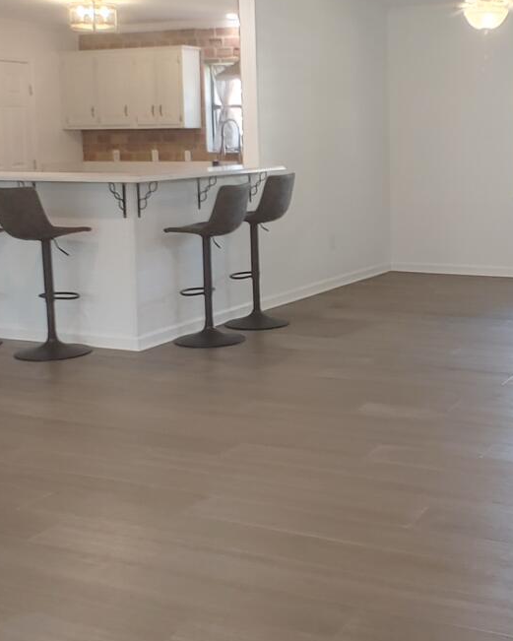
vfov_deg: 34.6
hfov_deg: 27.6
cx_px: 396
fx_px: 1025
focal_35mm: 54
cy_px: 246
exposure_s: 1/30
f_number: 1.9
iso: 100
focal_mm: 1.78
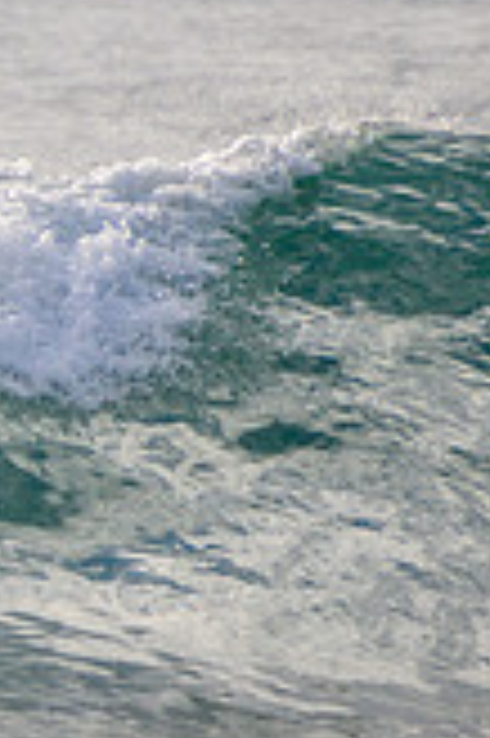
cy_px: 529
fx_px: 39812
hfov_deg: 0.7
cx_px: -698
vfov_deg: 1.1
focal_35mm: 1946
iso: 220
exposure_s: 1/2000
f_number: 5.6
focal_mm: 400
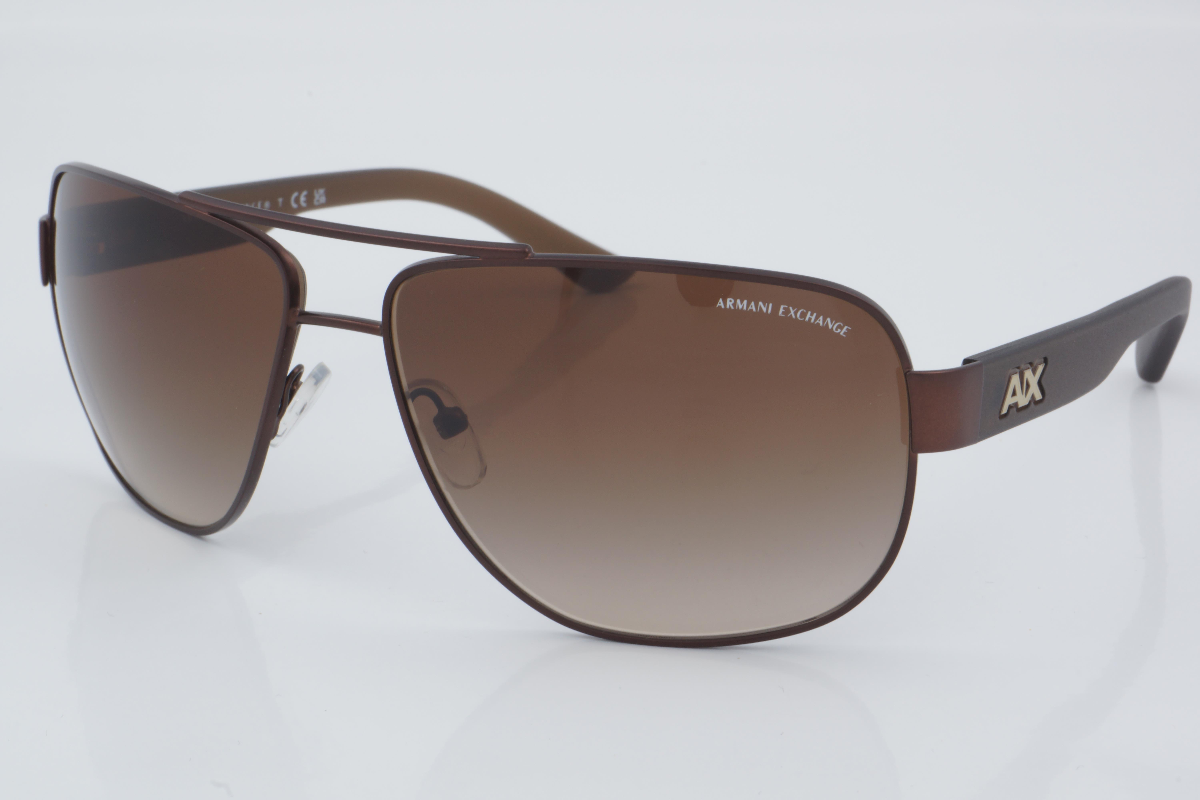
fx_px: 2500
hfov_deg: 27.0
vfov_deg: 18.2
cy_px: 400
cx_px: 600
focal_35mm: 75
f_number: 32
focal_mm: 50
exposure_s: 1/4
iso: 100
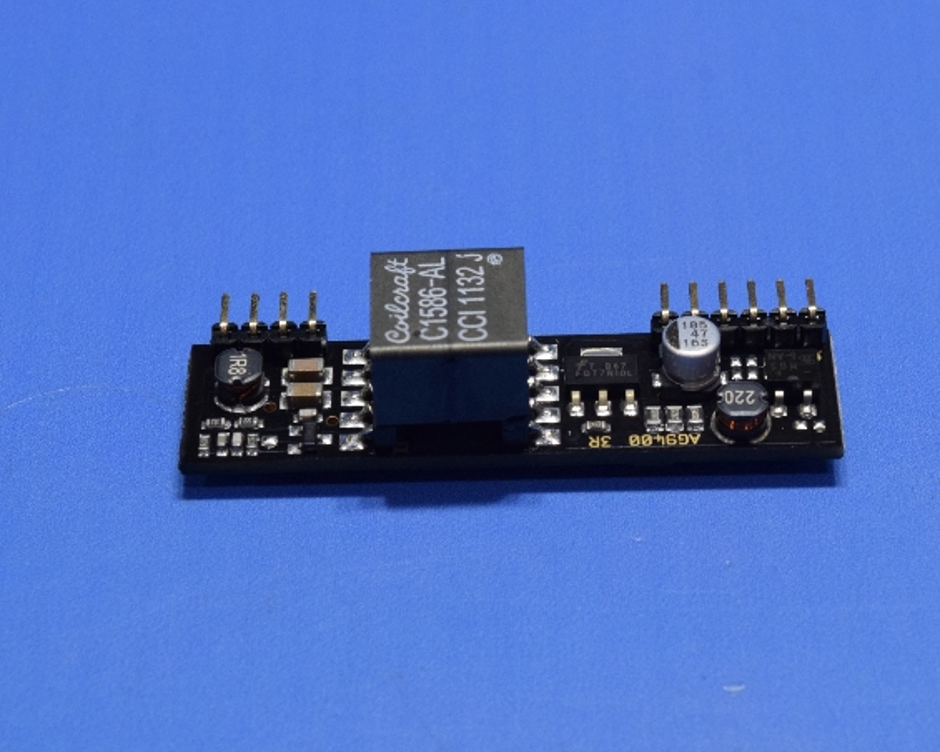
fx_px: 3051
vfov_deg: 14.0
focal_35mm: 110
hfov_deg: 17.5
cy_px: 330
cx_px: 557
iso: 1600
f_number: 11
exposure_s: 1/80
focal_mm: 55
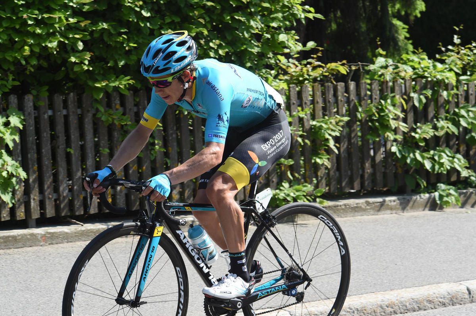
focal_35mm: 140
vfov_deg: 9.8
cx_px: 238
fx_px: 1850
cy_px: 158
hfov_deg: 14.7
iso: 2000
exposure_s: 1/1000
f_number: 11
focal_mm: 140
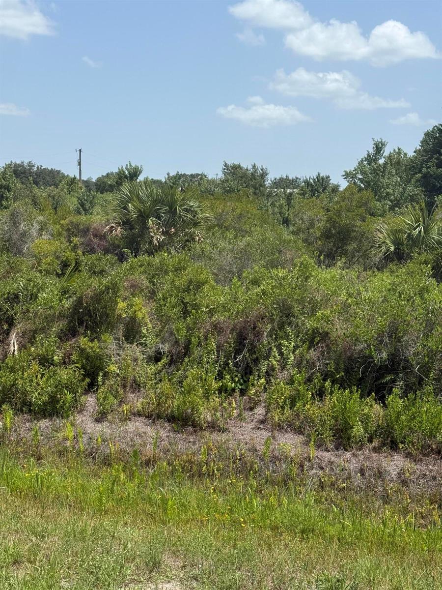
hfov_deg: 30.3
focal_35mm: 48
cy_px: 295
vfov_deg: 39.7
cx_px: 221
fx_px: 817
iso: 80
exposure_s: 1/6024
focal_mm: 6.76
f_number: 1.78
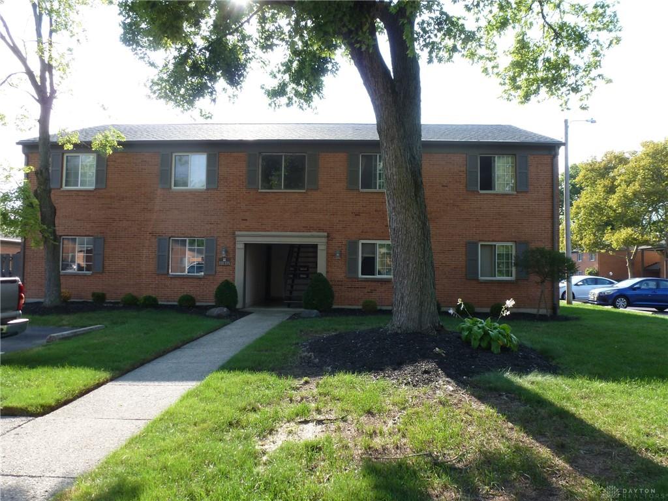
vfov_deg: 56.8
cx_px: 334
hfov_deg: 71.6
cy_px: 250
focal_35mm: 24
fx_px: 463
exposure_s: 1/125
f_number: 4
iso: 100
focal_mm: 4.3
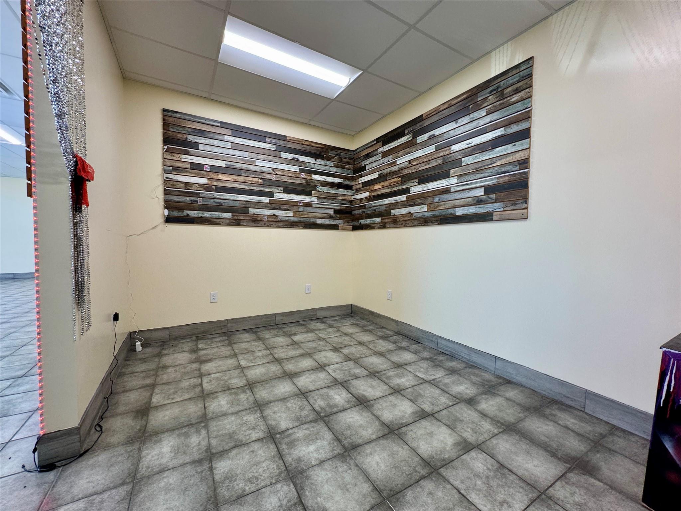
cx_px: 340
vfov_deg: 85.7
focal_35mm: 14
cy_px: 256
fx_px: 275
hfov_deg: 102.1
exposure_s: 1/120
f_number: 2.2
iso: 160
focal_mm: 2.22
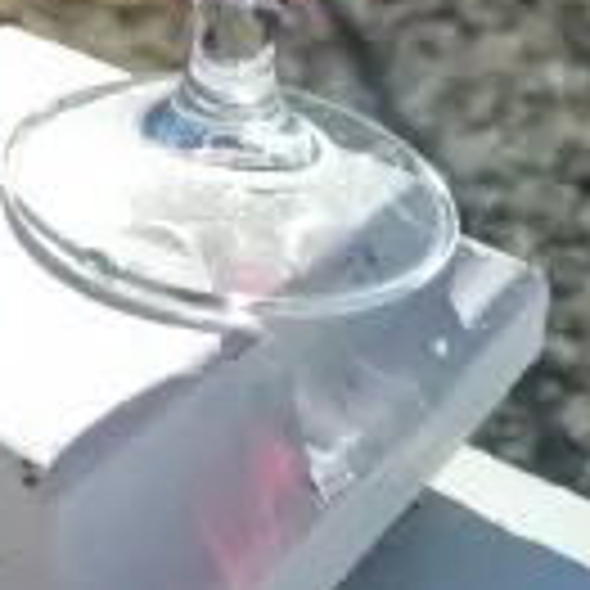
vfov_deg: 21.0
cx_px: -23
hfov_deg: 23.5
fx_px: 1350
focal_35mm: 70
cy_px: -284
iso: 50
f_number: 1.8
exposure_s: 1/3168
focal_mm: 5.4
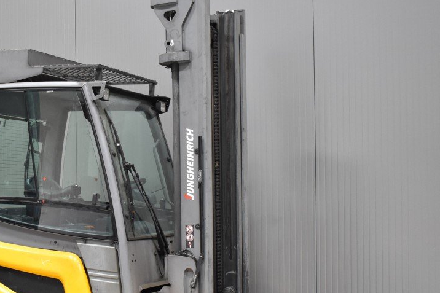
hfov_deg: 31.5
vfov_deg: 21.5
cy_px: 211
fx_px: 768
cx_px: 116
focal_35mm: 63
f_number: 4.5
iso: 1250
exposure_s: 1/40
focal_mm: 25
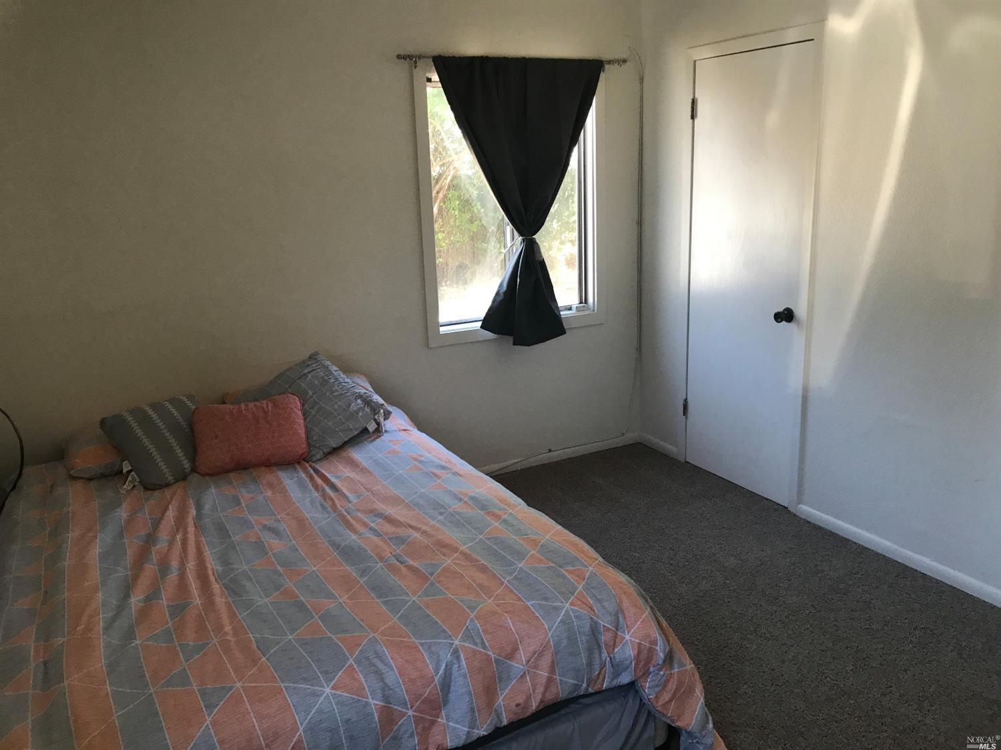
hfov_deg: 63.5
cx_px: 500
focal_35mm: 28
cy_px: 375
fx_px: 809
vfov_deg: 49.7
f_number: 1.8
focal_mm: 3.99
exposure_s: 1/30
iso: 25
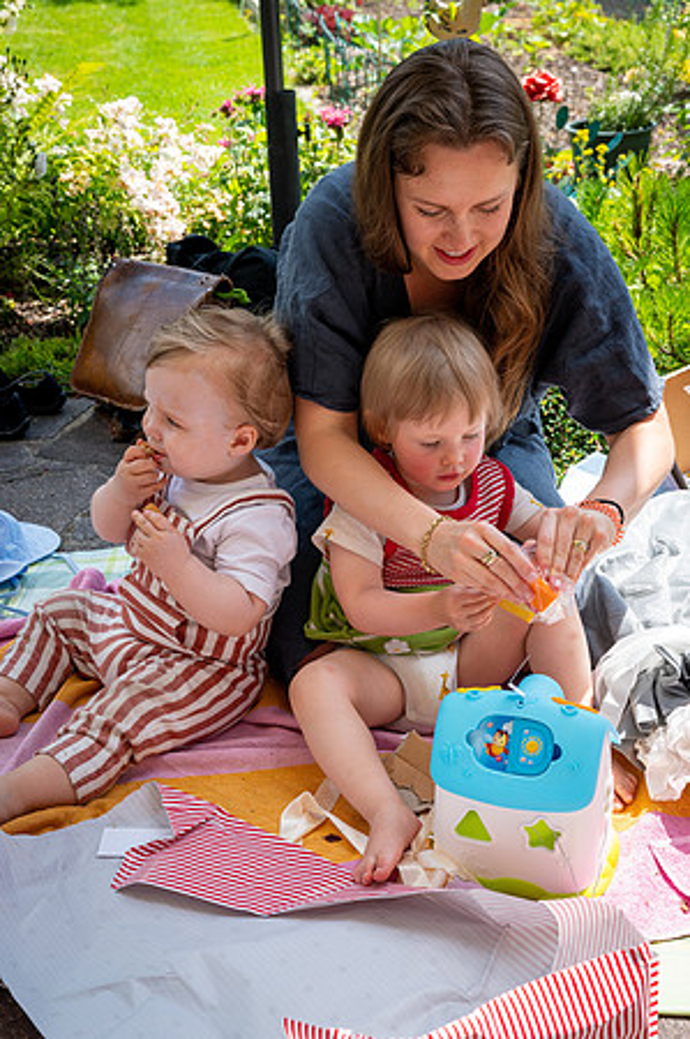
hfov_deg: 25.5
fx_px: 1527
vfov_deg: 37.6
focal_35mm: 53
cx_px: 345
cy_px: 520
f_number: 9
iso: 250
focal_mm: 53
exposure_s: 1/320
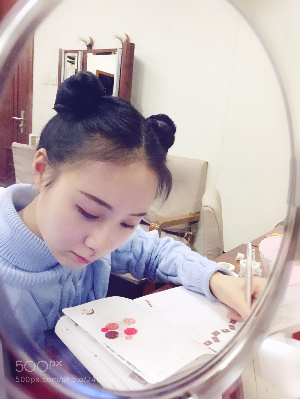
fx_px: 335
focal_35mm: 29
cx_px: 150
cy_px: 200
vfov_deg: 61.6
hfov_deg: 48.3
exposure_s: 1/25
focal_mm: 4.15
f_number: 2.2
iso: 250
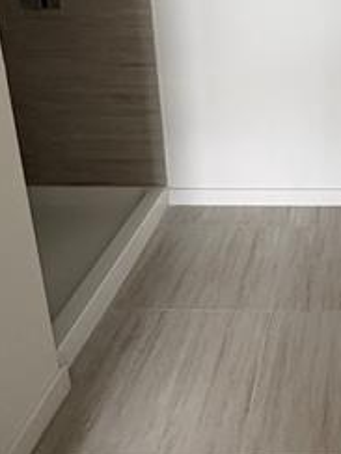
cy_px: 104
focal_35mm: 44
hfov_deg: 30.2
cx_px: 354
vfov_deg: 41.5
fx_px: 578
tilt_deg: -17.7
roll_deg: -0.7
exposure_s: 1/99
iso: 125
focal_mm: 2.22
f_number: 2.2
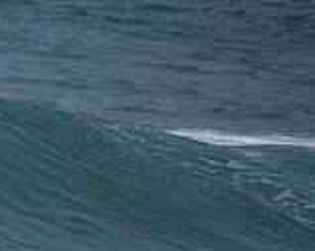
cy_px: 114
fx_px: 17199
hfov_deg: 1.0
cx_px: -258
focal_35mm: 1846
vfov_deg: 0.8
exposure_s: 1/1000
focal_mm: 500
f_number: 5.6
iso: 80
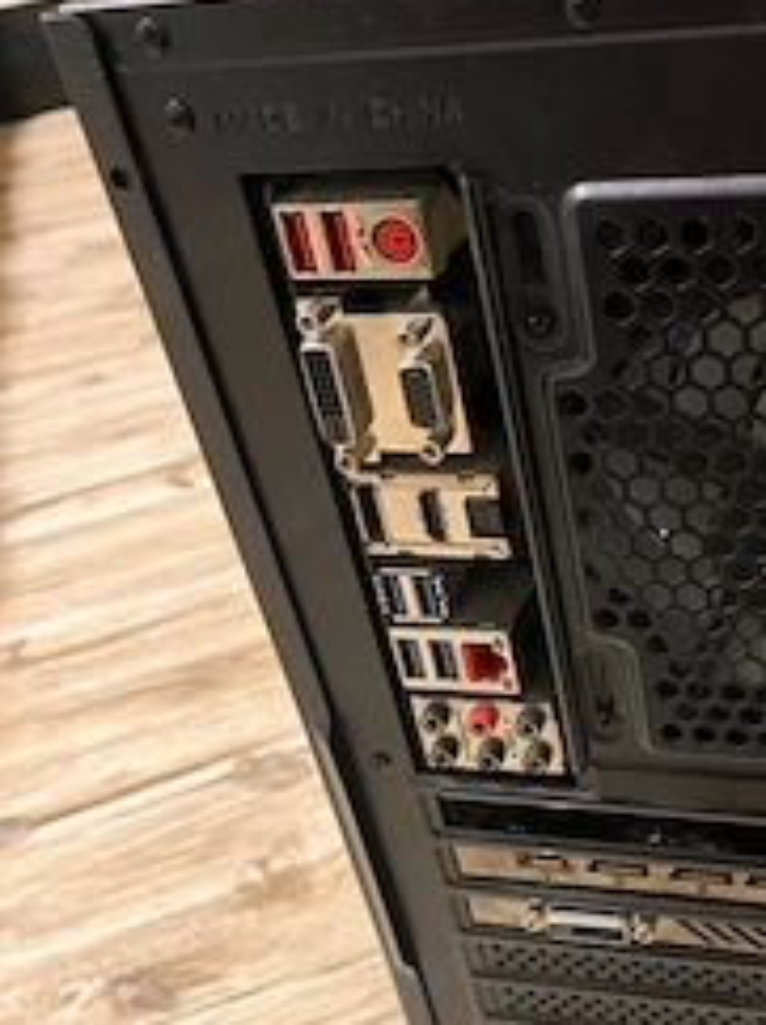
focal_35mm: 43
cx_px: 626
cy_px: 623
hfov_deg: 32.5
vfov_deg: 43.6
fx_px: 1271
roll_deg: +9.1
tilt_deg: -37.6
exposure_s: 1/30
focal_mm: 5.1
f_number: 1.6
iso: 640
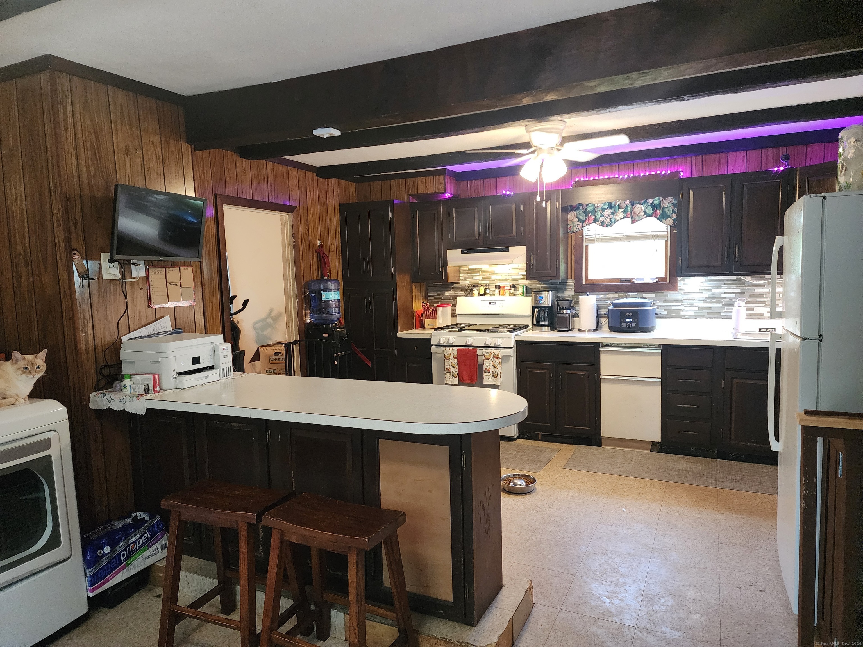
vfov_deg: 58.9
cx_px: 432
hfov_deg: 73.9
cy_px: 324
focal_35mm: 23
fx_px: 573
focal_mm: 6.4
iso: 640
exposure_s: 1/120
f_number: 1.8
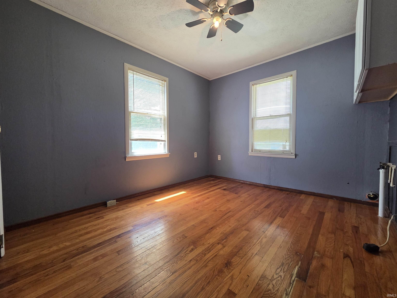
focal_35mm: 13
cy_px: 149
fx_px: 149
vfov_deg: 89.9
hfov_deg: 106.2
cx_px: 198
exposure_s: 1/120
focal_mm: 2.2
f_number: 2.2
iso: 320
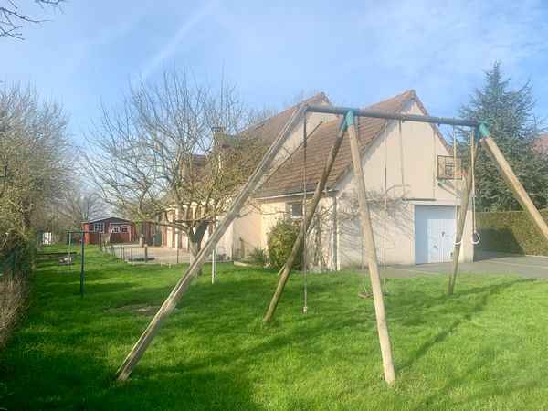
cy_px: 206
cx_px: 274
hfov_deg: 67.3
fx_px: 412
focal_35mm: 26
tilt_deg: +3.4
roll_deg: +2.1
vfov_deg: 53.1
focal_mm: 4.25
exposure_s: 1/1845
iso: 25
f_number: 1.8
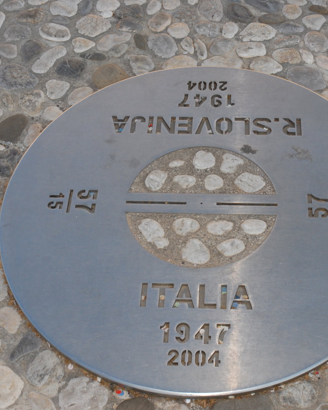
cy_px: 207
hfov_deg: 24.6
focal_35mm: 62
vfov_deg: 30.6
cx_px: 202
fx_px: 749
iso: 320
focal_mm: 29
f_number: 8
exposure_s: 1/250
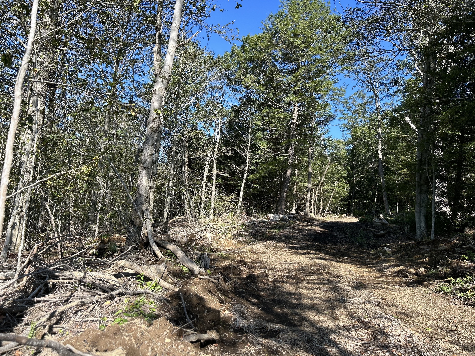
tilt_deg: +6.6
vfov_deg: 53.1
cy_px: 178
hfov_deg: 67.3
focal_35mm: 26
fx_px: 357
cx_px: 238
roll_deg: -6.2
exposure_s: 1/1171
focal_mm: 5.7
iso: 50
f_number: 1.5
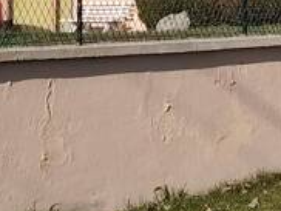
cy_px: -191
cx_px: 187
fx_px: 1609
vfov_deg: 7.3
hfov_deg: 10.0
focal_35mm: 198
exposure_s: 1/1226
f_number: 1.75
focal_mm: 5.25
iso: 100
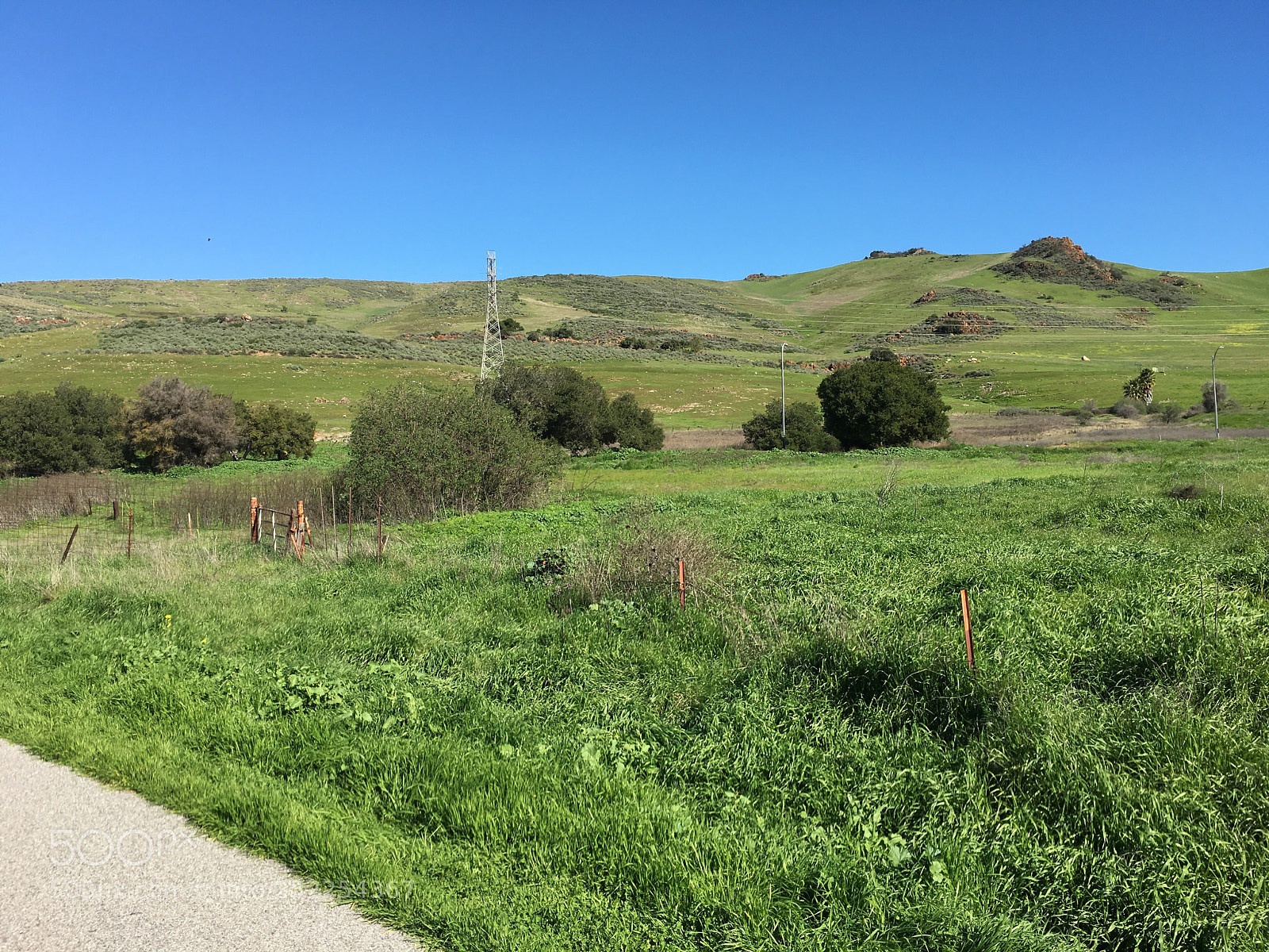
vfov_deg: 48.2
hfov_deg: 61.7
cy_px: 476
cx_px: 634
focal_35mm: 29
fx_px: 1063
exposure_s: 1/1166
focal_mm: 4.15
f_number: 2.2
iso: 25
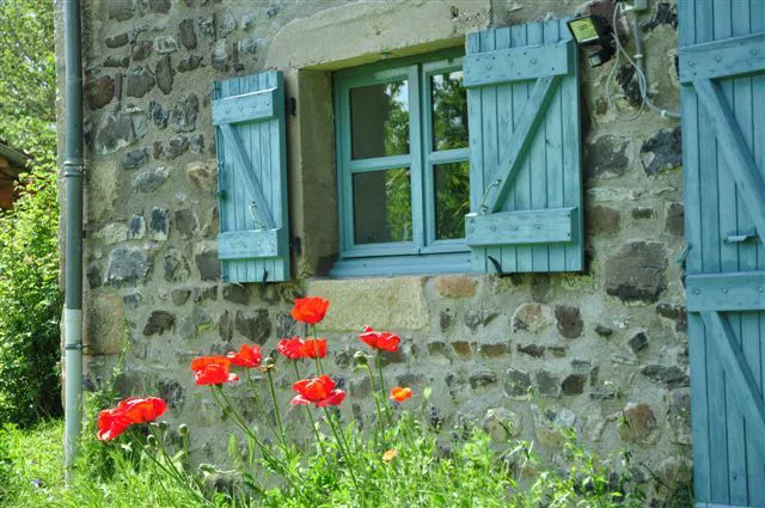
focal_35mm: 93
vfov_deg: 14.7
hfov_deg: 21.9
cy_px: 254
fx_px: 1974
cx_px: 382
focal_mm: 62
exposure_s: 1/320
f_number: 4.5
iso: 200
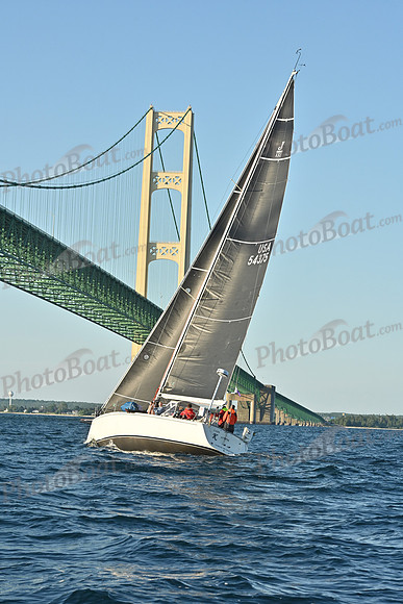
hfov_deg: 13.4
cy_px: 302
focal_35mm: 102
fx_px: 1712
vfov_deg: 20.0
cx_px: 202
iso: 800
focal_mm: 102
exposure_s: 1/1000
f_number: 13
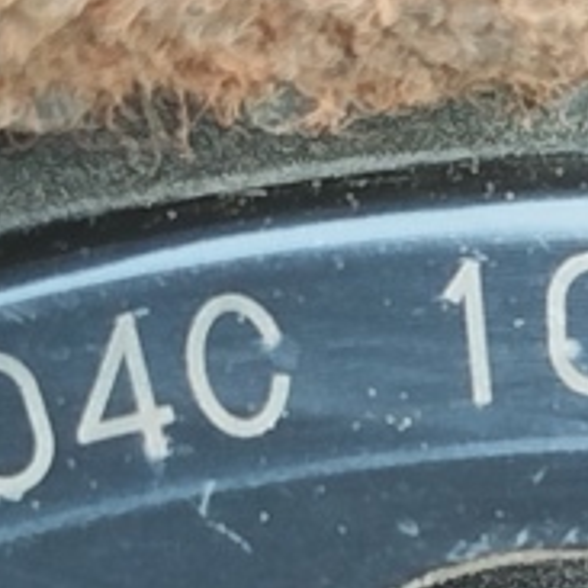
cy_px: 591
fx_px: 4286
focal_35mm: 223
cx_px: 601
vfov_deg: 7.8
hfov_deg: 7.8
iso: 250
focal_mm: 5.31
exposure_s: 1/33
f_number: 1.7
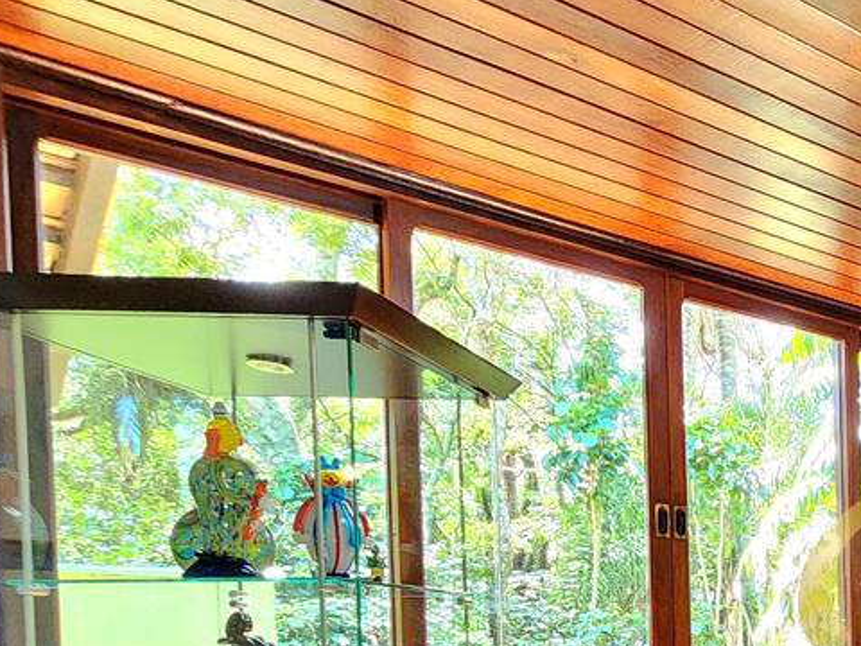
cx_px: 1121
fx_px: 970
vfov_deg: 33.1
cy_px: 677
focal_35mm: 39
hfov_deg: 34.1
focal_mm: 2.2
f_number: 2.2
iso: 320
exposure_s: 1/40
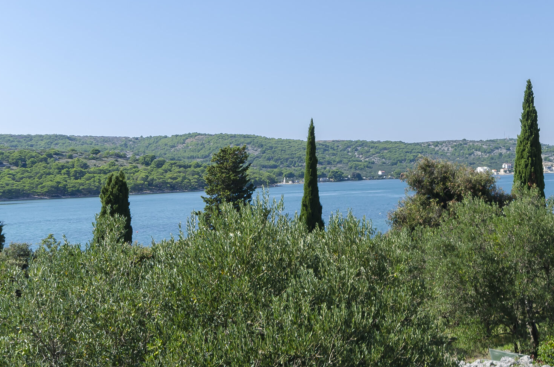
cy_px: 107
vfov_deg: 23.5
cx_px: 491
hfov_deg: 33.4
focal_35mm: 57
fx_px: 875
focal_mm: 20
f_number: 8
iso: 140
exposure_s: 1/250
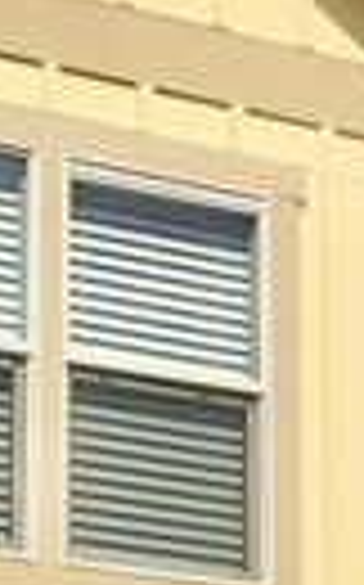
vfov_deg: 10.6
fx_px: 3086
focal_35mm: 194
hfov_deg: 6.7
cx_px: 27
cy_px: 684
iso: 100
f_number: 4.5
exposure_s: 1/640
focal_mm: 22
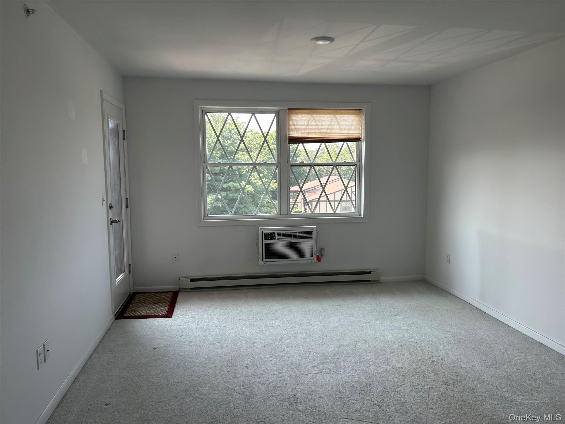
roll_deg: +0.9
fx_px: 424
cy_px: 212
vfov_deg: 53.1
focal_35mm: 26
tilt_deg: -6.9
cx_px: 282
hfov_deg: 67.3
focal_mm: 5.7
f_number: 1.5
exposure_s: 1/187
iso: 40
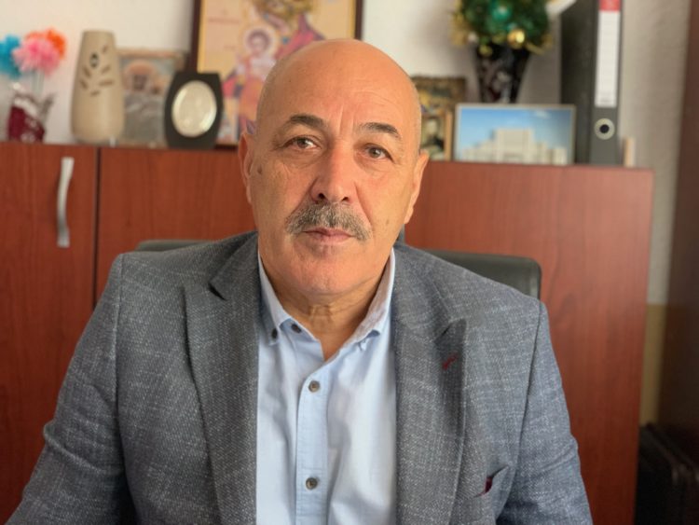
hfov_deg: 36.8
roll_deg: -2.0
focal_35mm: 52
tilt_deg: -5.4
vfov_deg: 28.0
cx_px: 350
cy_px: 262
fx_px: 1050
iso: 250
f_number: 2.4
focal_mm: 6
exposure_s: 1/60
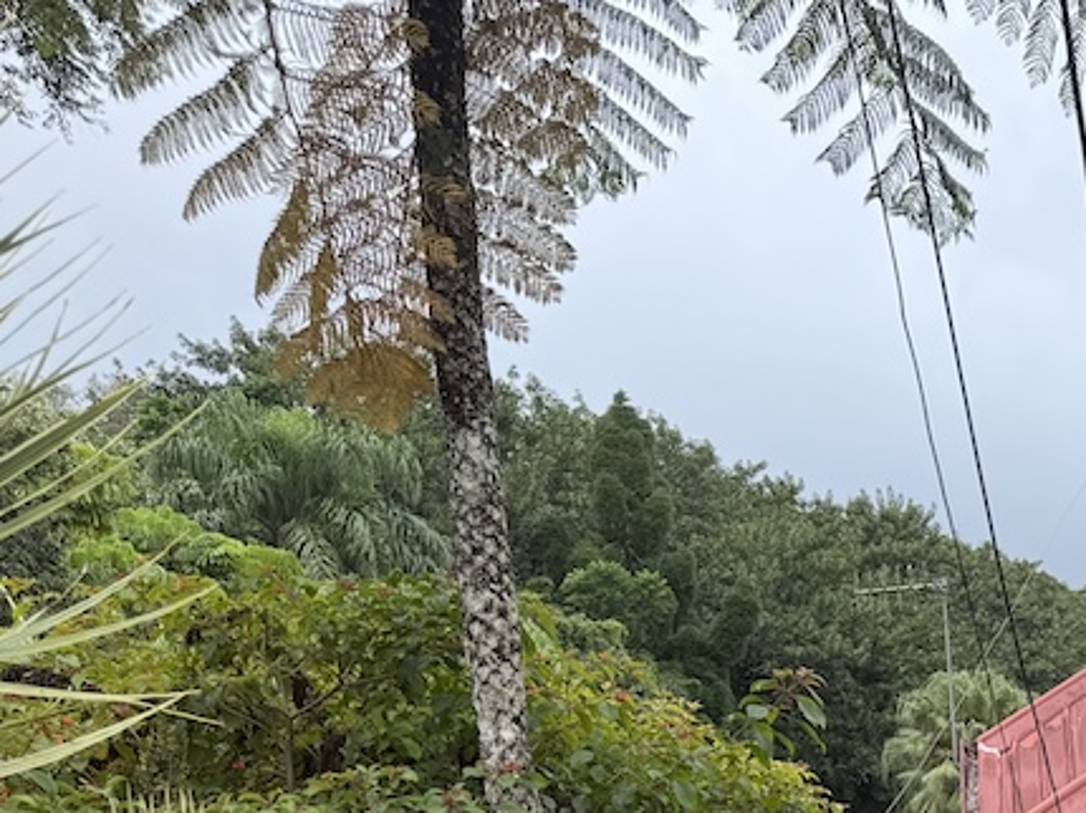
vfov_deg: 19.9
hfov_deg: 24.6
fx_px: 2101
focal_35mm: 67
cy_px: 1086
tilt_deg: -7.0
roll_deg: +0.7
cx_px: 1477
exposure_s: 1/1192
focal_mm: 6.76
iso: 80
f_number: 1.78
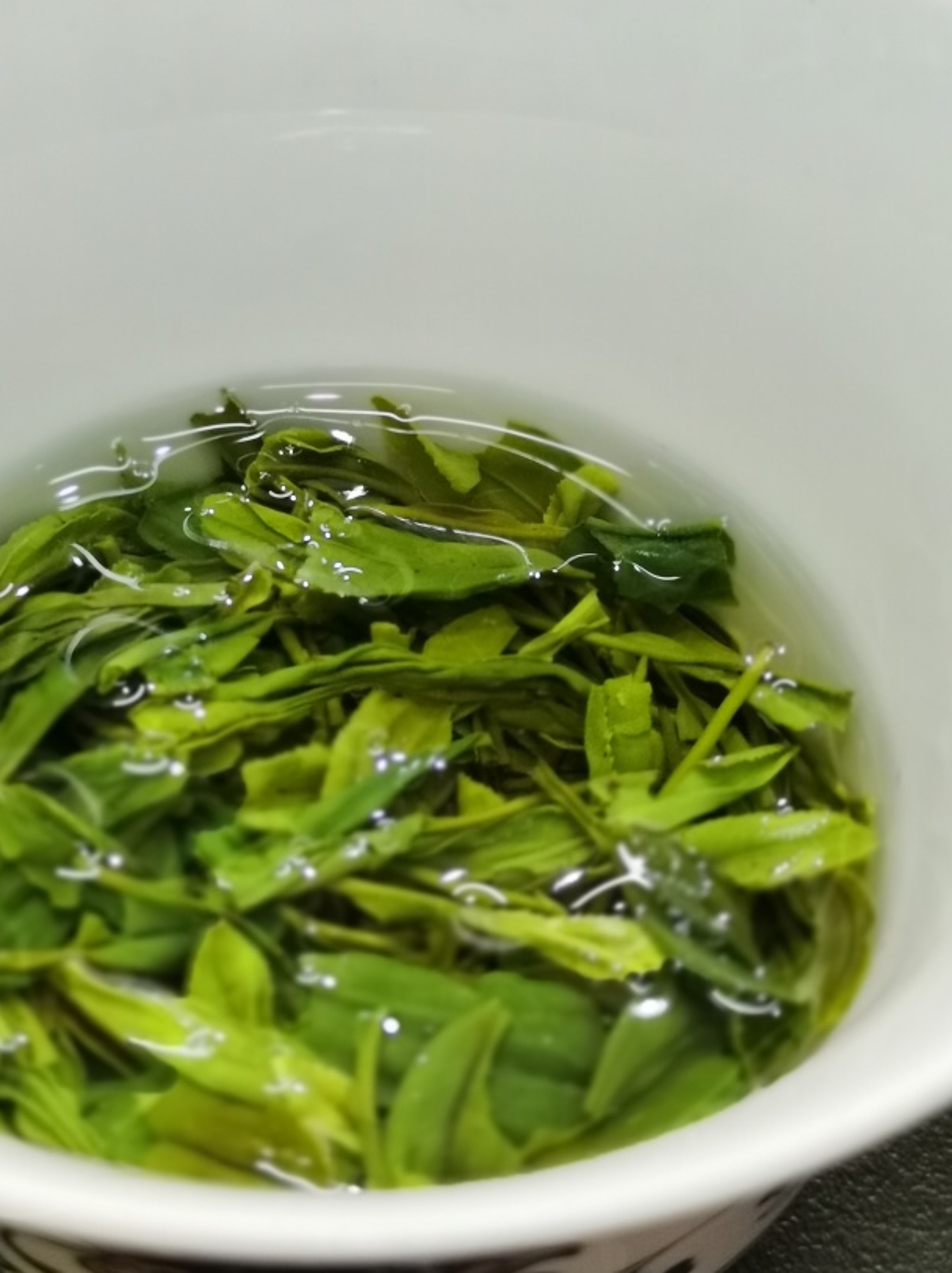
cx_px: 334
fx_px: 2606
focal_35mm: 71
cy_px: 545
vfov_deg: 27.4
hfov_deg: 20.6
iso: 250
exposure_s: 1/100
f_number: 4
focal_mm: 5.58
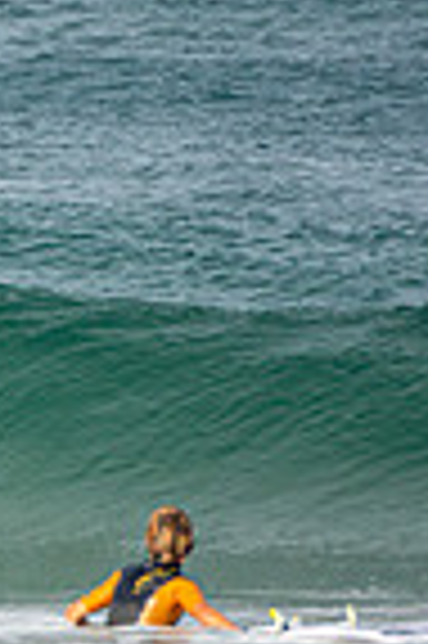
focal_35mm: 1255
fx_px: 22433
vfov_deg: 1.6
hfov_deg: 1.1
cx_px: -847
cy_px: 142
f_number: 5.6
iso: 200
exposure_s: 1/1000
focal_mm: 200
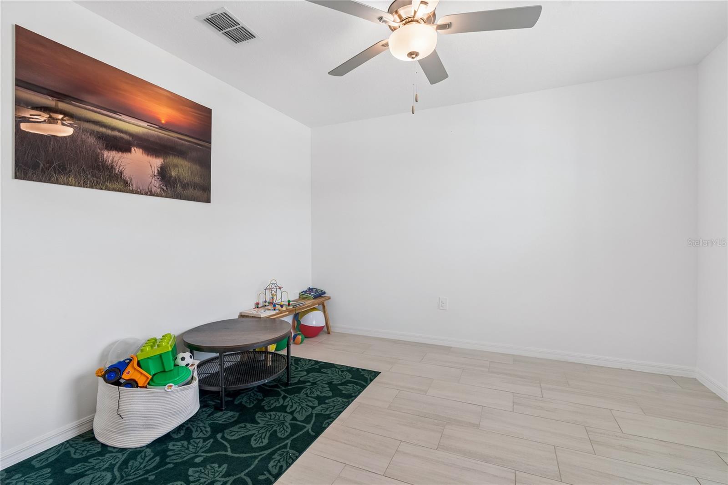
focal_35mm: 15
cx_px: 364
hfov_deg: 100.4
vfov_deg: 77.3
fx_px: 303
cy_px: 242
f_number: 7.1
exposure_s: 1/13
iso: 100
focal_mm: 10
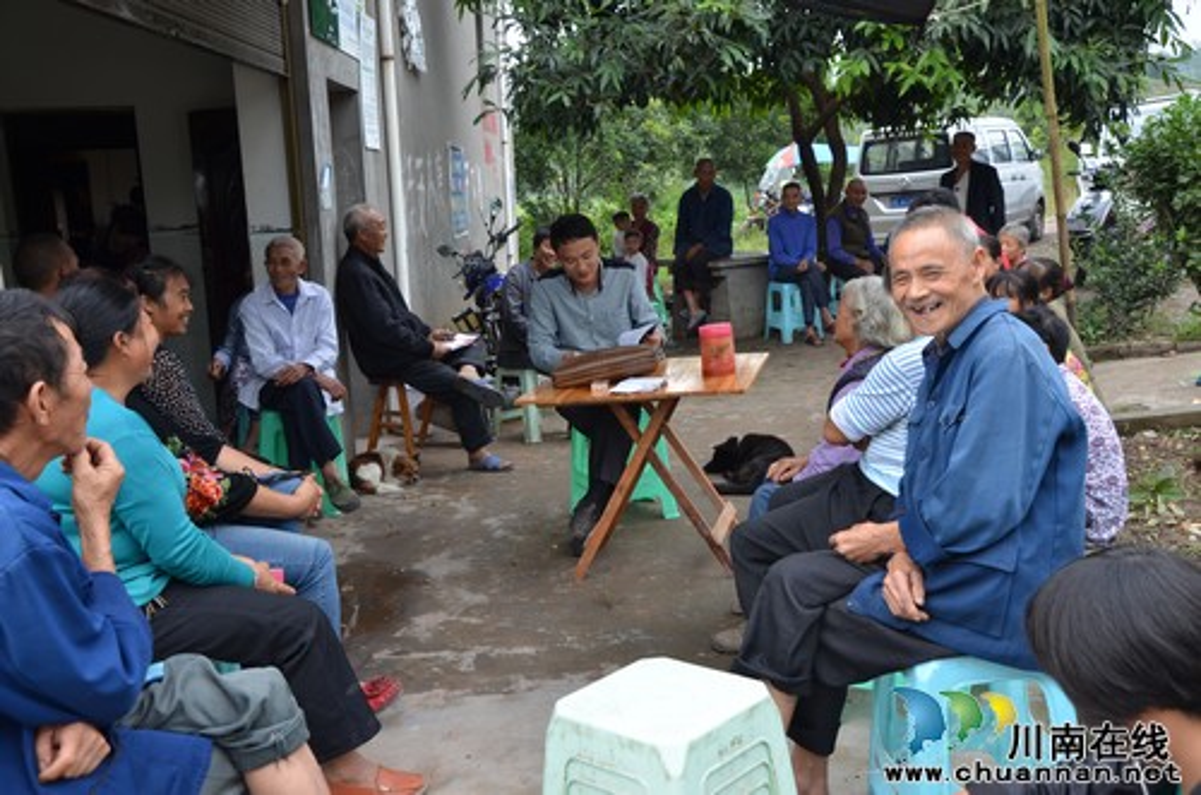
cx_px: 600
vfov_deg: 35.3
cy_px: 398
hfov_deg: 51.4
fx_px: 1248
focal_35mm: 38
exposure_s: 1/160
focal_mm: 25
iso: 200
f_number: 6.3
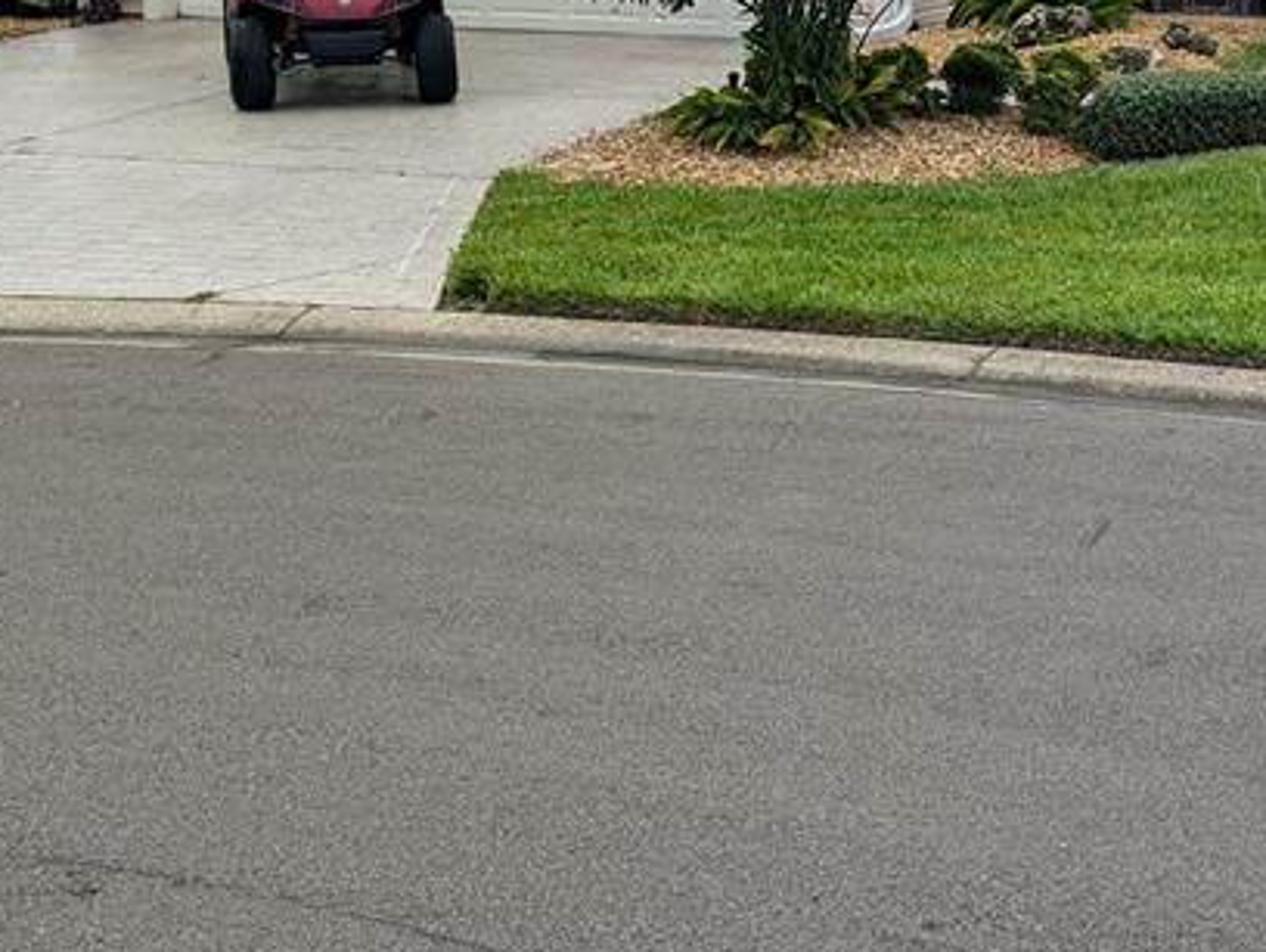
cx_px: 1263
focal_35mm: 60
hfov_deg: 30.0
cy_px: 127
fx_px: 2197
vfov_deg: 23.9
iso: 22
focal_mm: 6.9
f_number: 1.68
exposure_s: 1/499
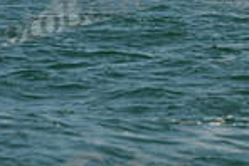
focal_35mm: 361
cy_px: -95
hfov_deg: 5.7
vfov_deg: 3.8
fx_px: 2499
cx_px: 279
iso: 400
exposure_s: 1/1250
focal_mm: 92
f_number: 6.3
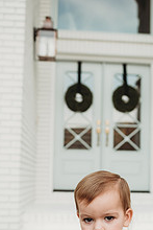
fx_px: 312
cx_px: 101
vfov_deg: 39.4
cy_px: 167
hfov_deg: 27.4
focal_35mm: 49
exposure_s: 1/160
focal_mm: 24
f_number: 2.5
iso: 100
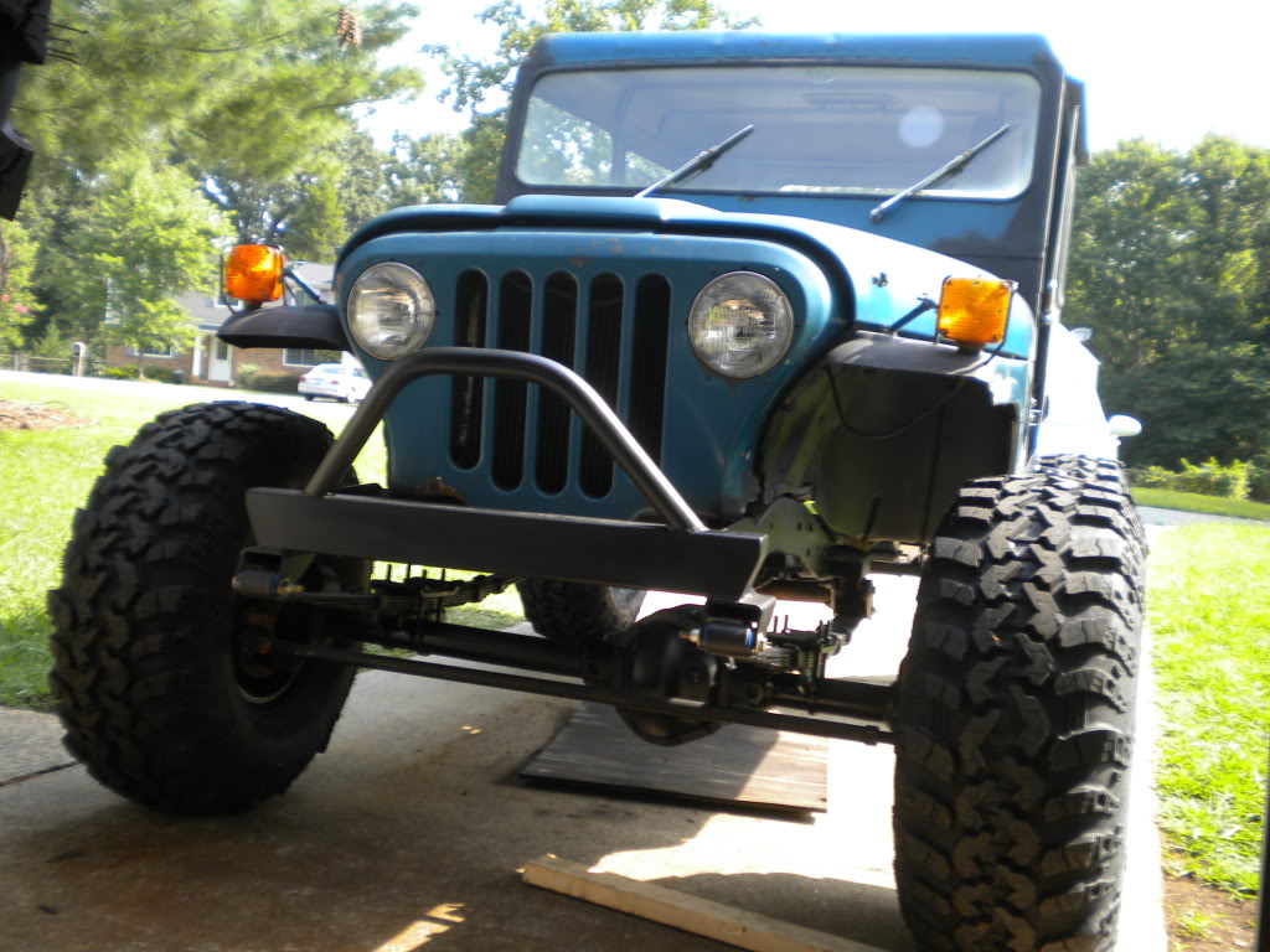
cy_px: 476
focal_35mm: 35
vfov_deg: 40.7
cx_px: 635
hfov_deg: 52.6
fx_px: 1284
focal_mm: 6.3
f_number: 3.1
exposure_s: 1/137
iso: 80
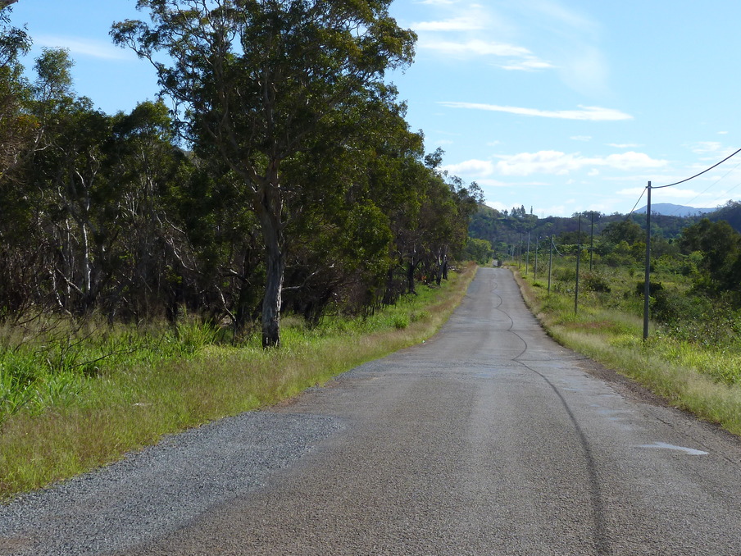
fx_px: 1477
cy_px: 244
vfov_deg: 21.3
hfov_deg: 28.2
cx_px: 399
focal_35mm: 69
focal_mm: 8.5
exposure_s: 1/500
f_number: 4.5
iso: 80
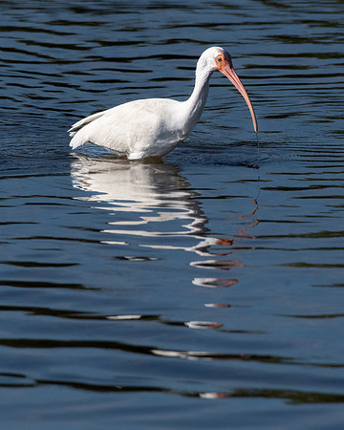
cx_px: 175
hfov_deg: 1.4
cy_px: 163
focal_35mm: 1075
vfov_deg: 1.8
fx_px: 13675
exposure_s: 1/6400
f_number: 9
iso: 1000
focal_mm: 500
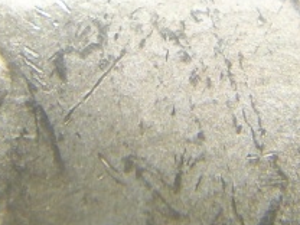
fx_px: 1257
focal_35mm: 145
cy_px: 146
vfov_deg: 10.2
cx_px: 155
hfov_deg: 13.6
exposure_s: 1/70.4
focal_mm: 6.2
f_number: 2.8
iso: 80
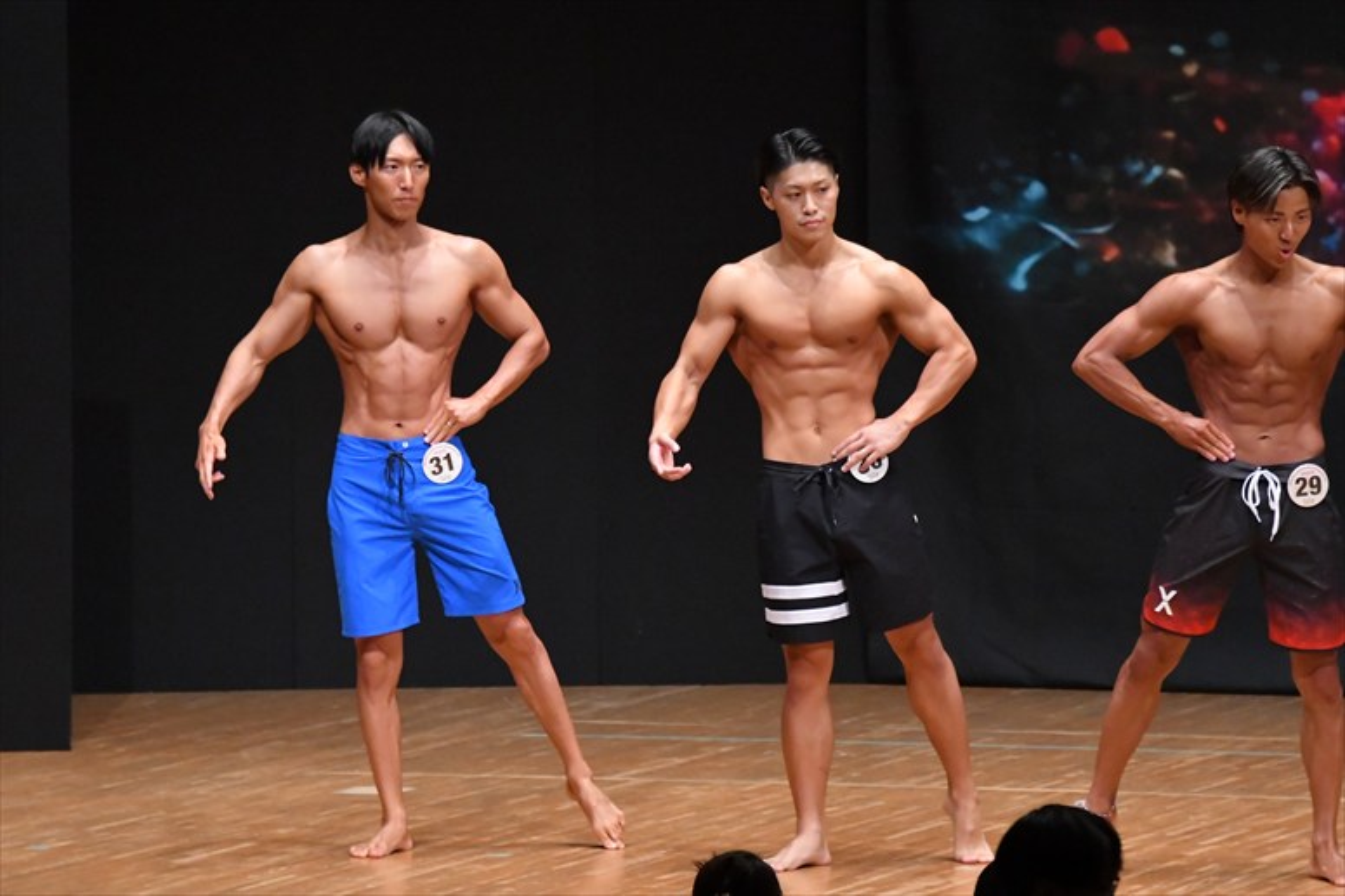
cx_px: 672
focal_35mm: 270
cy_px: 448
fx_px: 10083
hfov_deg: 7.6
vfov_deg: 5.1
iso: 8000
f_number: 5.6
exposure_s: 1/400
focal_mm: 180
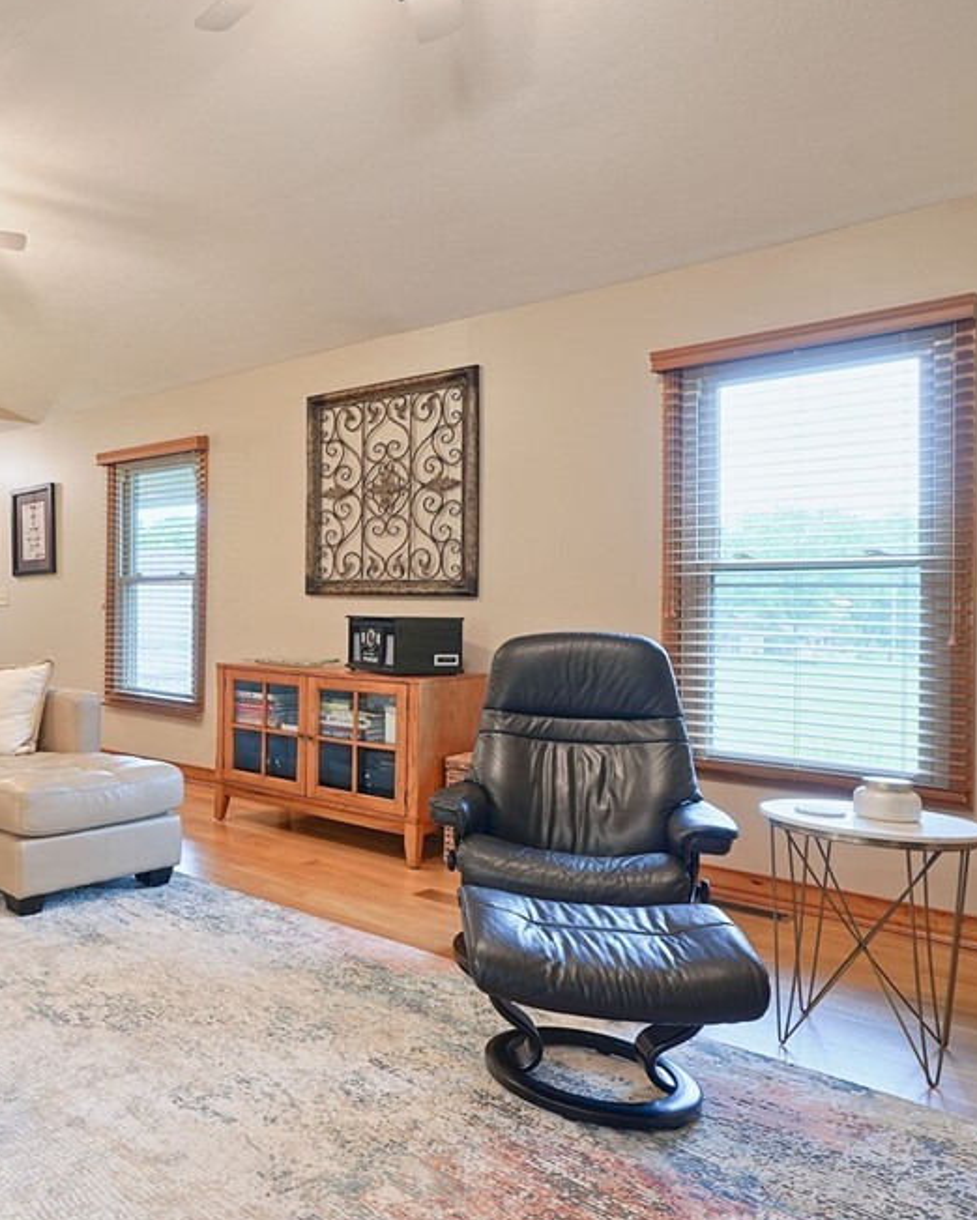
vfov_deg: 68.1
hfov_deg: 48.7
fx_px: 903
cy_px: 620
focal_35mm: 25
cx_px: 43
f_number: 7.1
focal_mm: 16
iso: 400
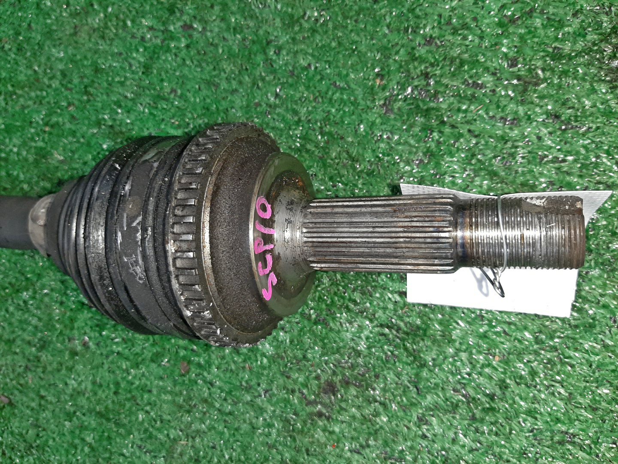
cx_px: 309
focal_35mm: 26
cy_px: 232
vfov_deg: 53.1
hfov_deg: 67.3
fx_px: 464
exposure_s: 1/50
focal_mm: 3.93
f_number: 1.7
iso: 140
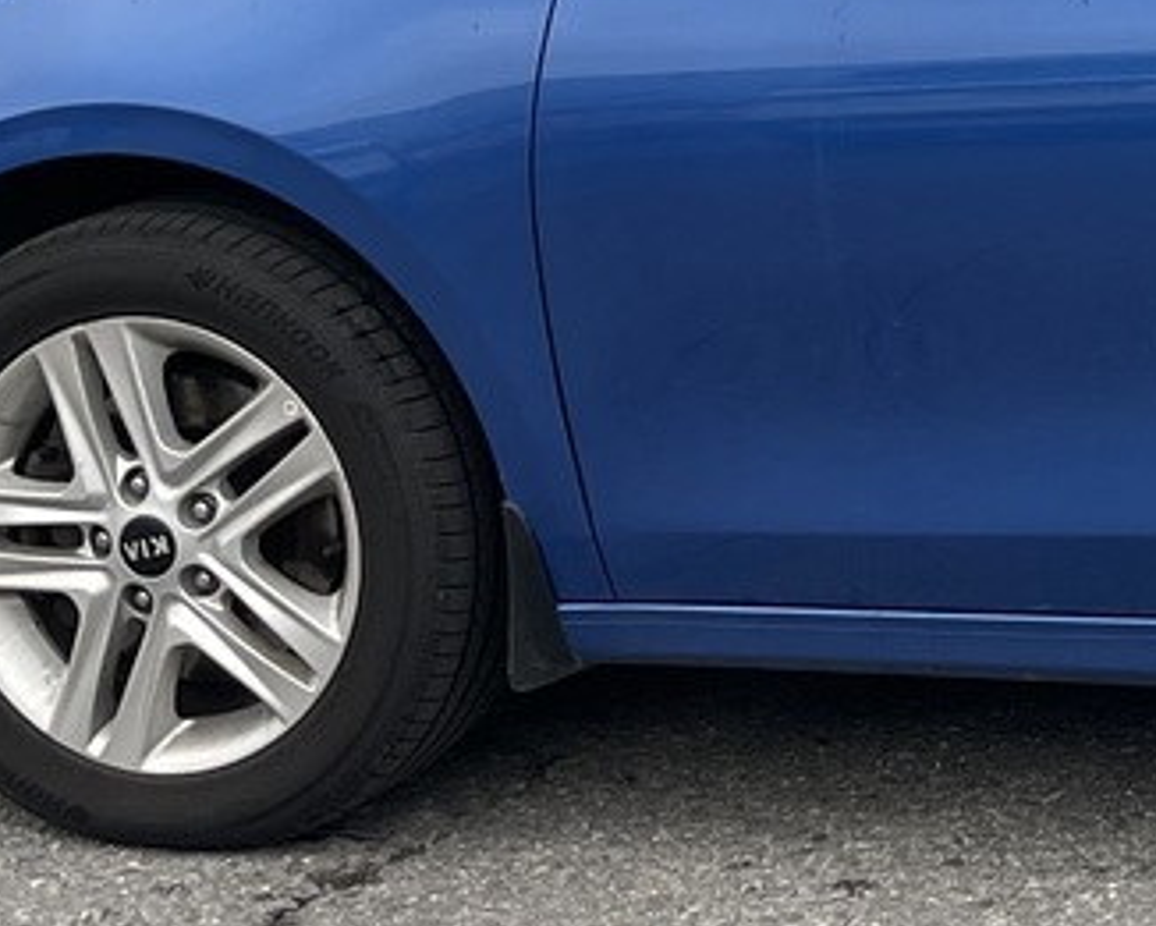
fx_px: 3833
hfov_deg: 15.2
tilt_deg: -3.7
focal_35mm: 112
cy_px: -319
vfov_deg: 13.2
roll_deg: +0.4
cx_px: 1972
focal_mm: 4.2
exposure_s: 1/262
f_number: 1.6
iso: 32
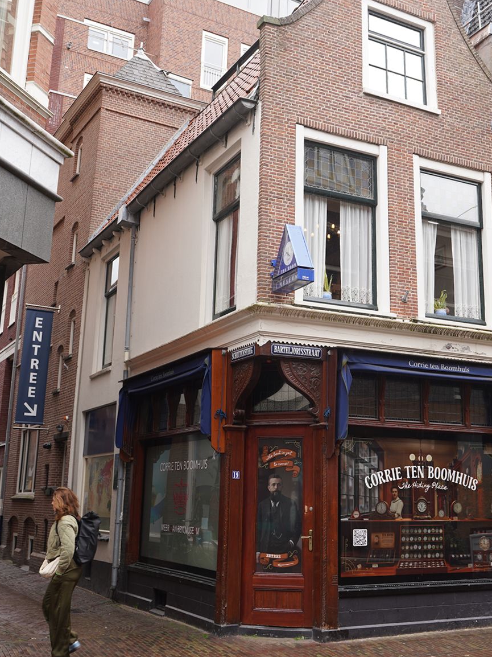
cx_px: 333
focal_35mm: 40
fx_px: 758
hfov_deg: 35.6
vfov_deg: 46.8
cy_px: 310
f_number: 5
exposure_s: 1/100
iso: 100
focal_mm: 24
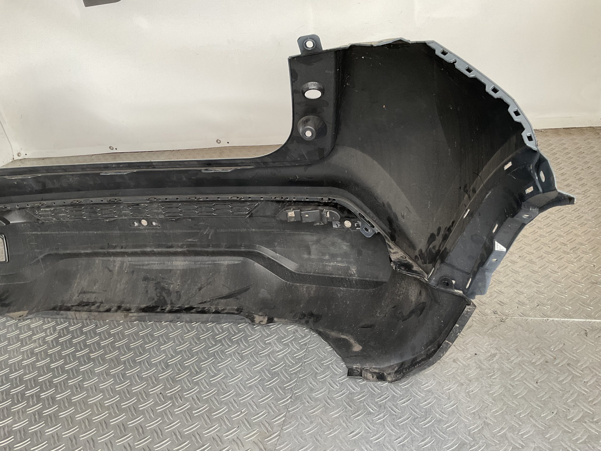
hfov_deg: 61.7
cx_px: 300
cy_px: 226
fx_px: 503
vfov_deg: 48.2
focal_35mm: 29
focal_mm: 3
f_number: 1.8
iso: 50
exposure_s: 1/60
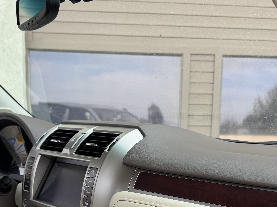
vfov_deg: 25.0
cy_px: 216
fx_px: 440
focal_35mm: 55
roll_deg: -1.2
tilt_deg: -11.9
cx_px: 155
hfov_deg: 34.9
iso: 80
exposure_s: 1/980
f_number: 1.78
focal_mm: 6.76
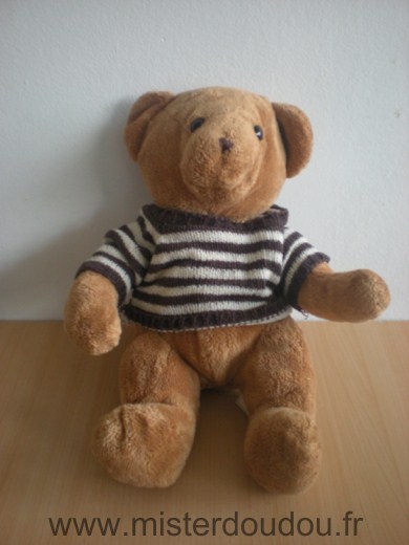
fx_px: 599
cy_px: 272
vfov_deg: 49.0
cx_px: 204
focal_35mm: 38
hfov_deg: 37.7
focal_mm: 6.3
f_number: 3.1
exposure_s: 1/15.1
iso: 200
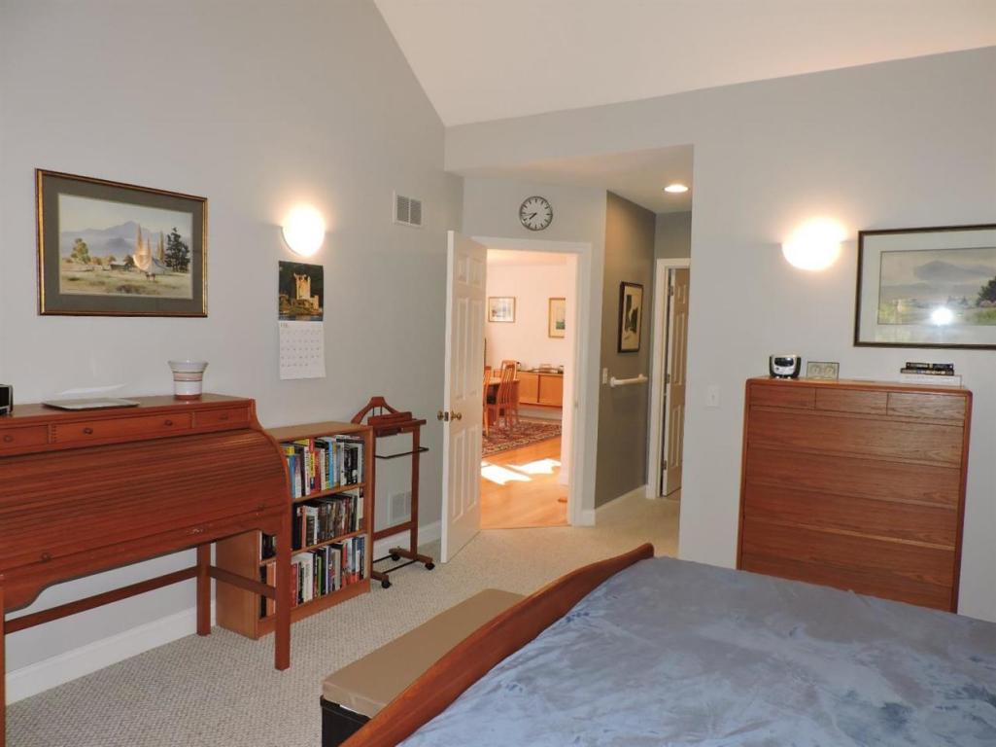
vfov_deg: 56.8
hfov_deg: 71.6
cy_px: 374
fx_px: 690
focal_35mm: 24
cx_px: 498
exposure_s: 1/30
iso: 200
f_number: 3
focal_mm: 4.3
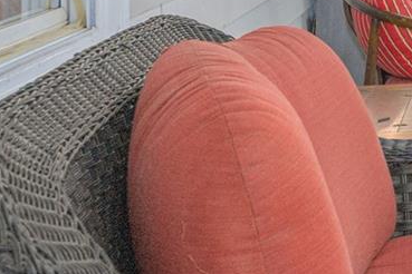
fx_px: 1144
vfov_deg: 12.9
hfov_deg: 14.6
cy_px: -148
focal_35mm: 100
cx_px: 939
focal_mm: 18
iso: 320
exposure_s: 1/125
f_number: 8
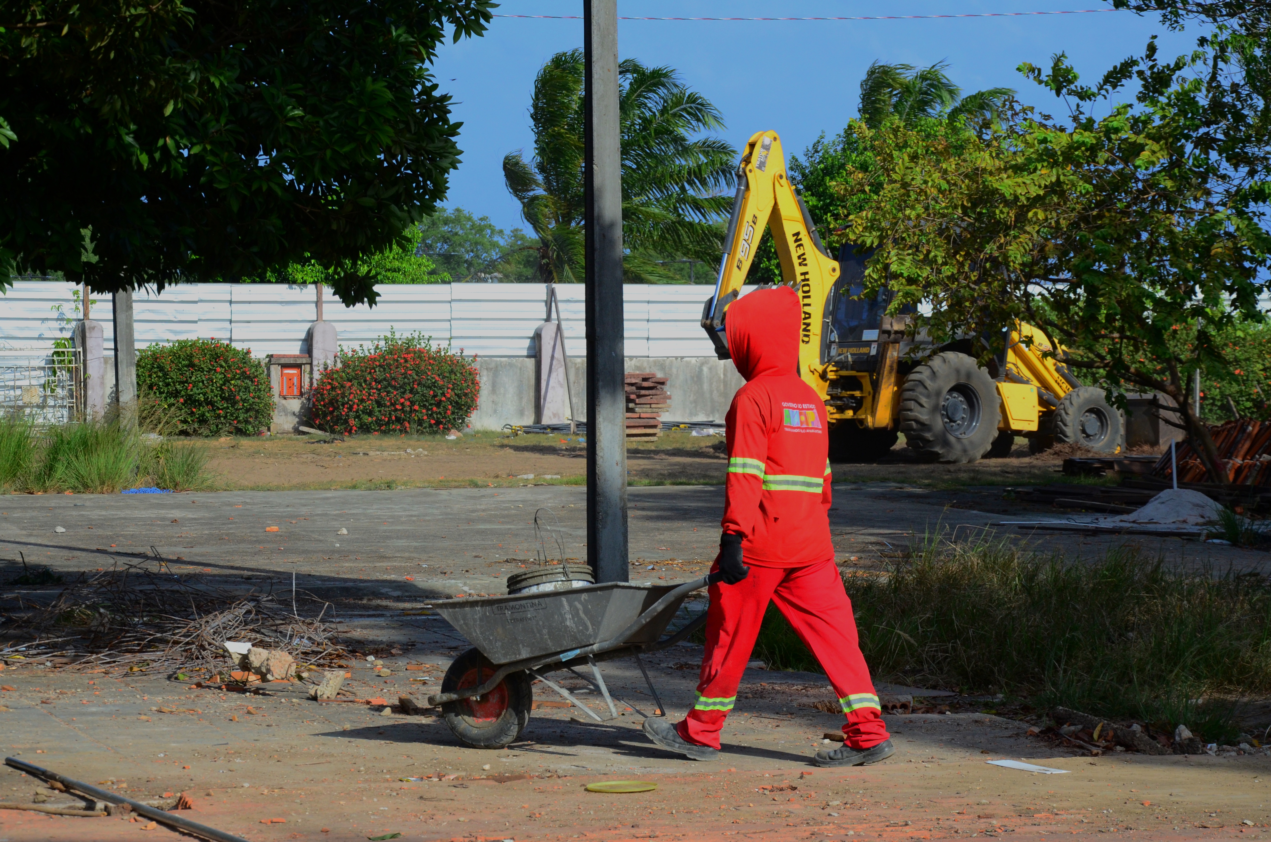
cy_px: 421
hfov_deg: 19.5
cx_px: 636
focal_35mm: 105
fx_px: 3699
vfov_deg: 13.0
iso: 1000
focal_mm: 70
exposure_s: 1/1600
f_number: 5.6
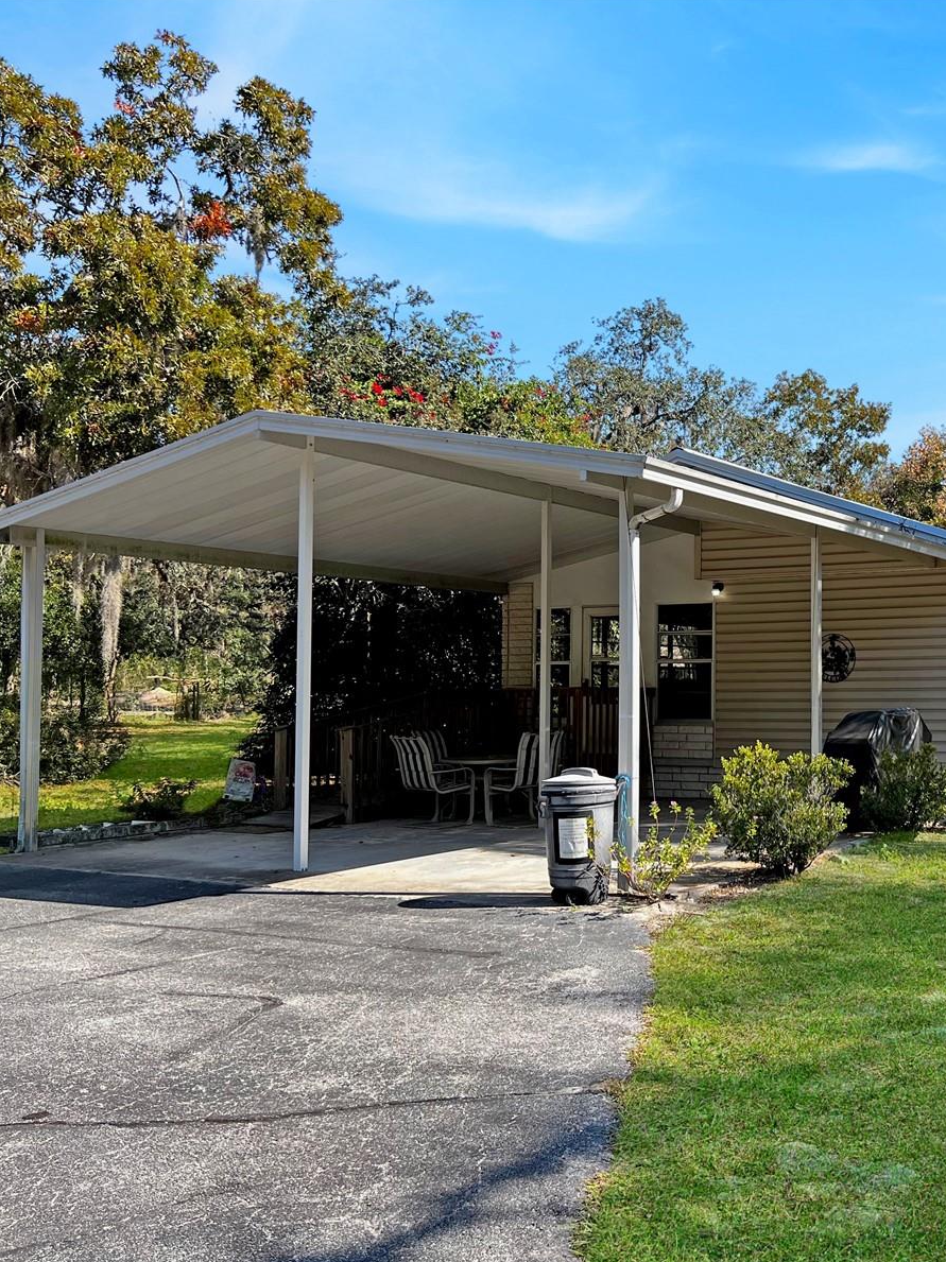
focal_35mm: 35
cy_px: 632
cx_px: 813
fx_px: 1276
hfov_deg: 38.4
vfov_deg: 52.6
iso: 50
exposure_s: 1/1972
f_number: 1.5
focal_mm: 5.7
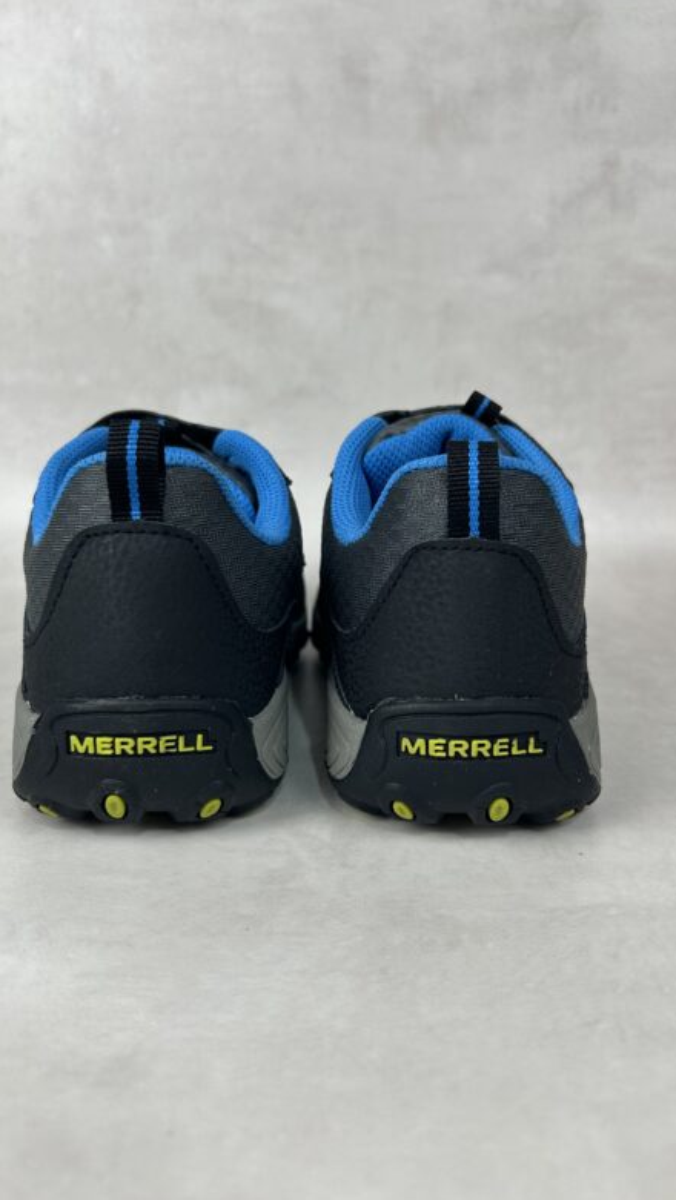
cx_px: 312
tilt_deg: -13.8
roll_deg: -0.5
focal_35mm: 29
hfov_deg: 40.2
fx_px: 923
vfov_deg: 66.0
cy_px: 602
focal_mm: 5.7
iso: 32
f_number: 1.5
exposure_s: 1/138
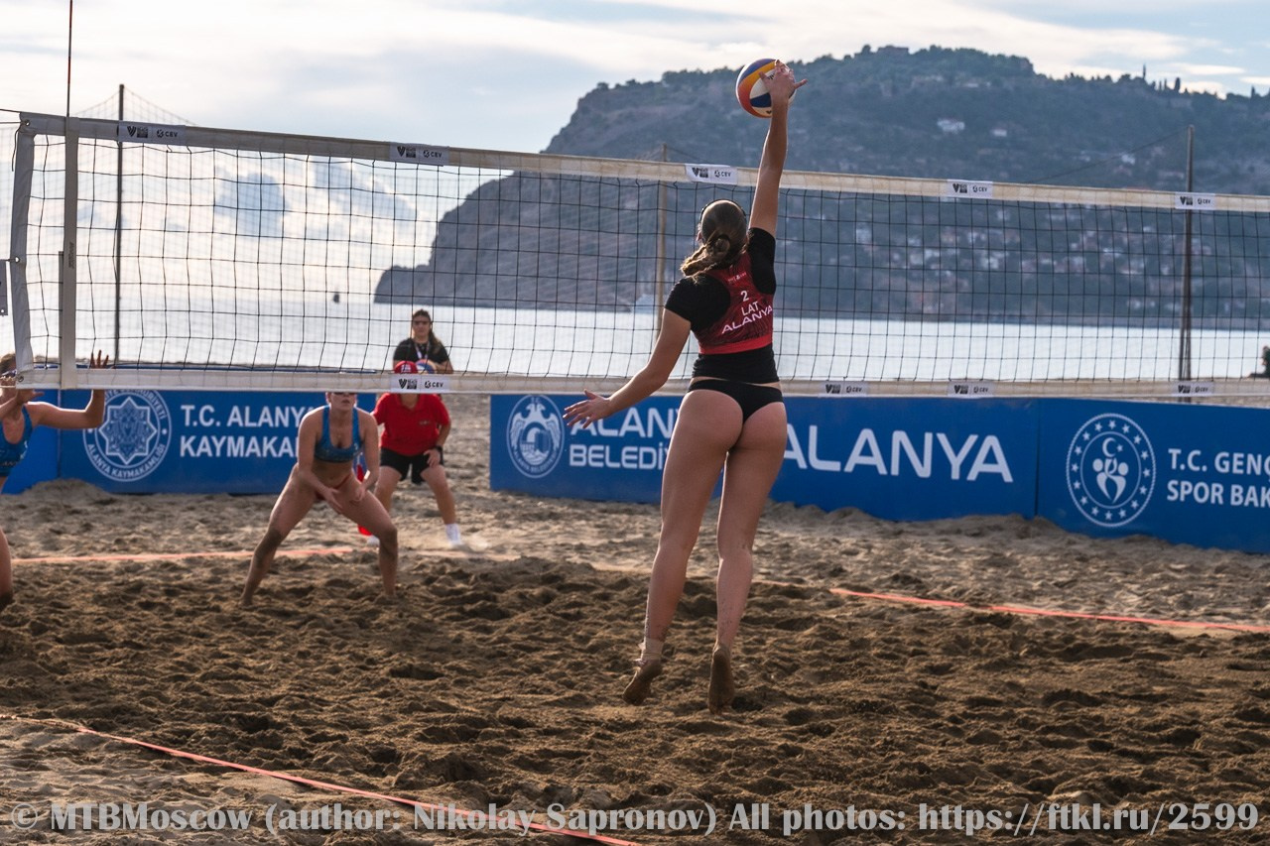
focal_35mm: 105
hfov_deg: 19.5
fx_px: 3703
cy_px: 423
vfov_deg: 13.0
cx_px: 635
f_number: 7.1
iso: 250
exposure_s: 1/1250
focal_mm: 70
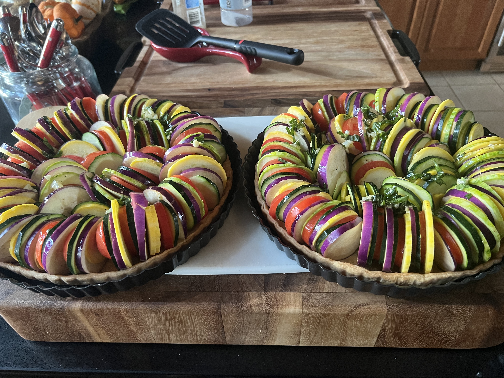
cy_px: 189
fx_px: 379
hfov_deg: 67.3
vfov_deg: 53.1
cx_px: 252
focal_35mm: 26
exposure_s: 1/60
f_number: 1.5
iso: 400
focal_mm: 5.7
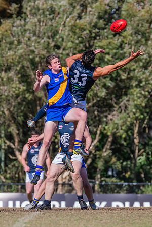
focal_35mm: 640
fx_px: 4052
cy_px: 112
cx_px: 74
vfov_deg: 3.2
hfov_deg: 2.1
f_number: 7.1
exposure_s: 1/2000
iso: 800
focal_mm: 420
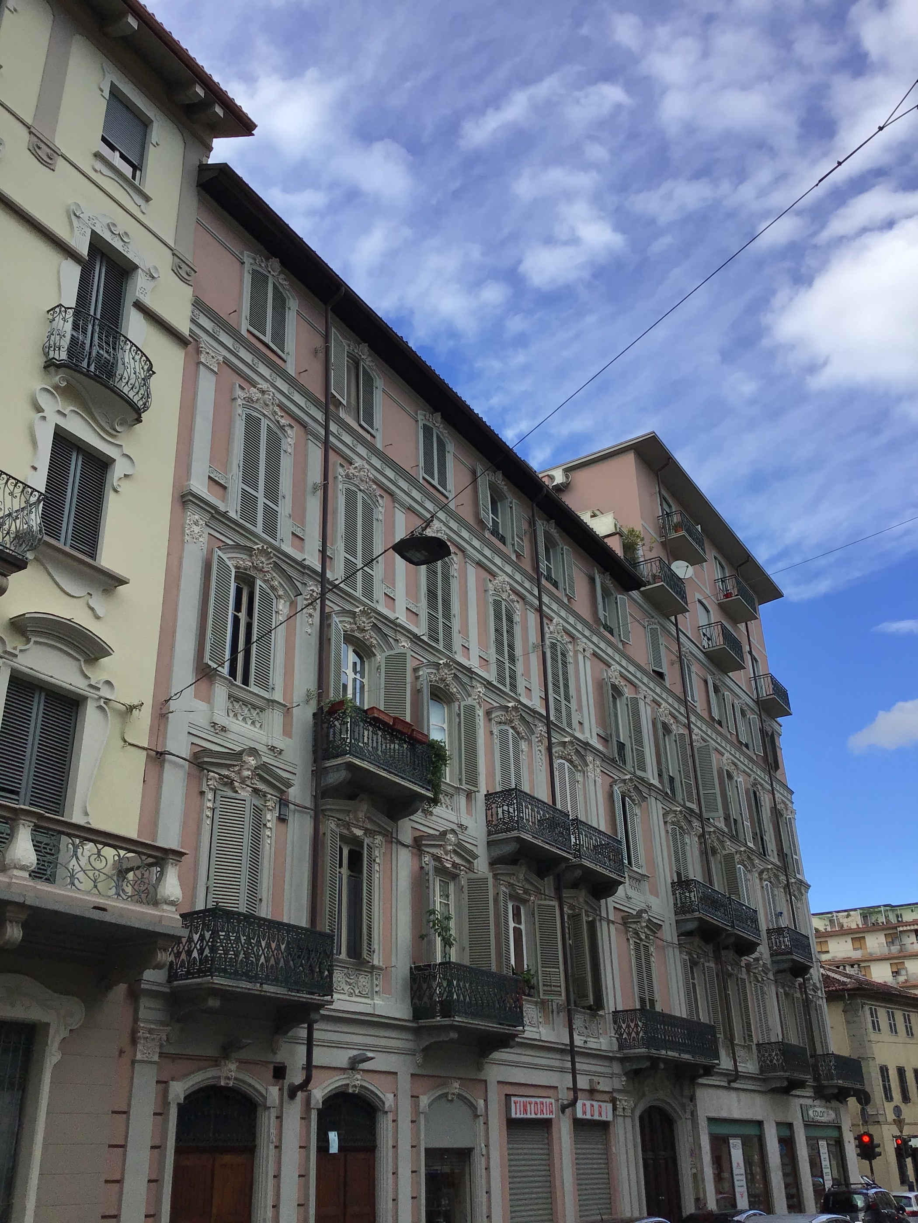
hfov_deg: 45.4
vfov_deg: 58.4
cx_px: 459
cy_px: 612
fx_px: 1096
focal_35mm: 31
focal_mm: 3.3
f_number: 2.4
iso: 25
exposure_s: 1/652
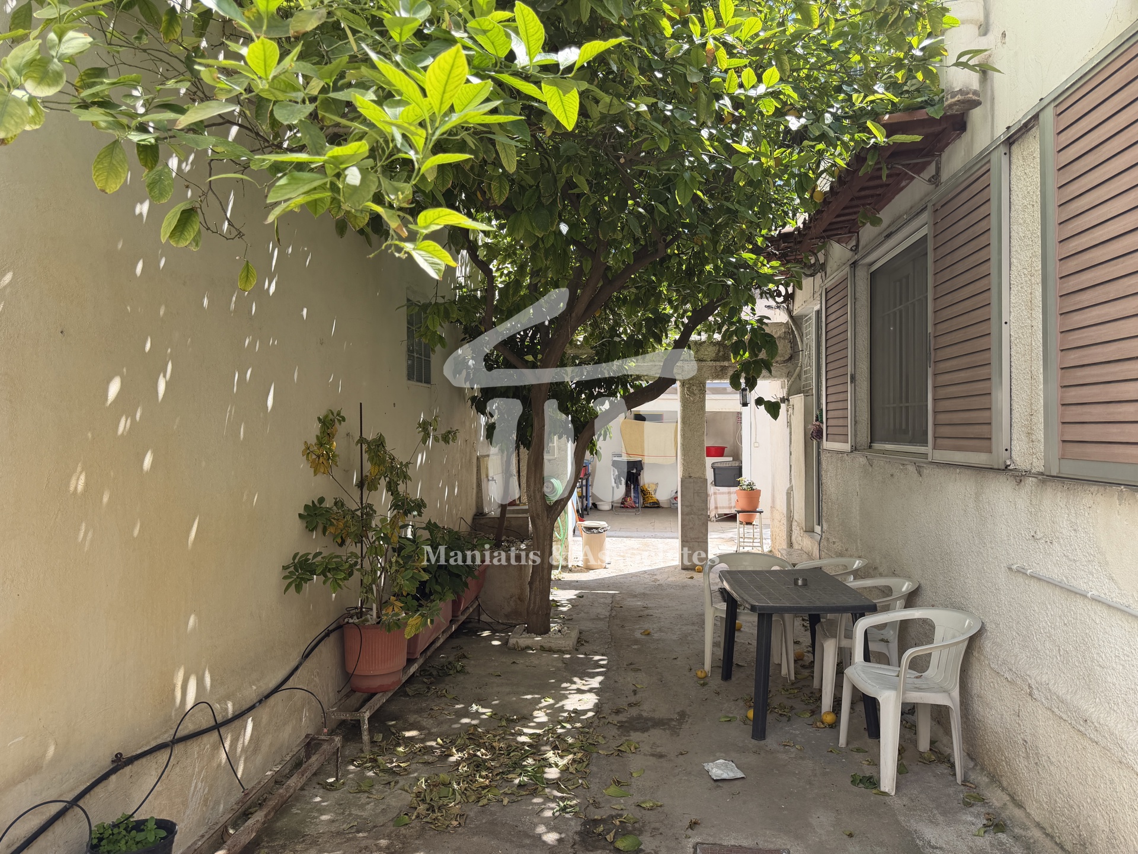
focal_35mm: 24
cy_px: 427
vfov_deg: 56.8
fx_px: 789
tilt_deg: +0.6
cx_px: 569
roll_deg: -0.1
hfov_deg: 71.6
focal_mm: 6.76
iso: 100
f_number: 1.78
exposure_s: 1/1060
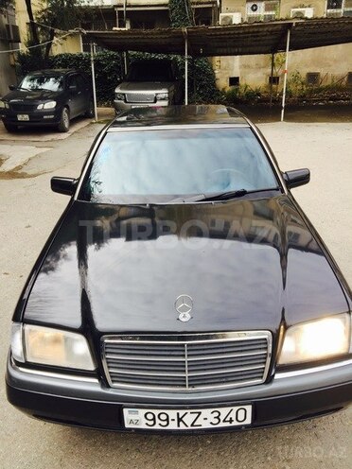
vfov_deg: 61.7
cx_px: 176
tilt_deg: -21.5
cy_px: 234
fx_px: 393
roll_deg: +0.5
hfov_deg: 48.2
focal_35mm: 29
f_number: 2.2
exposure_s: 1/373
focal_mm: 4.15
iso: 32
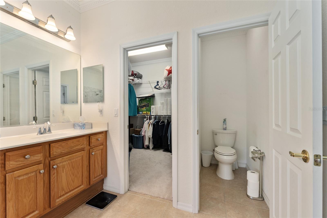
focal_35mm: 15
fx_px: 137
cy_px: 109
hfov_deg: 100.0
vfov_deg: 76.9
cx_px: 164
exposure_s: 1/25
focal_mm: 15.1
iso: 500
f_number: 9
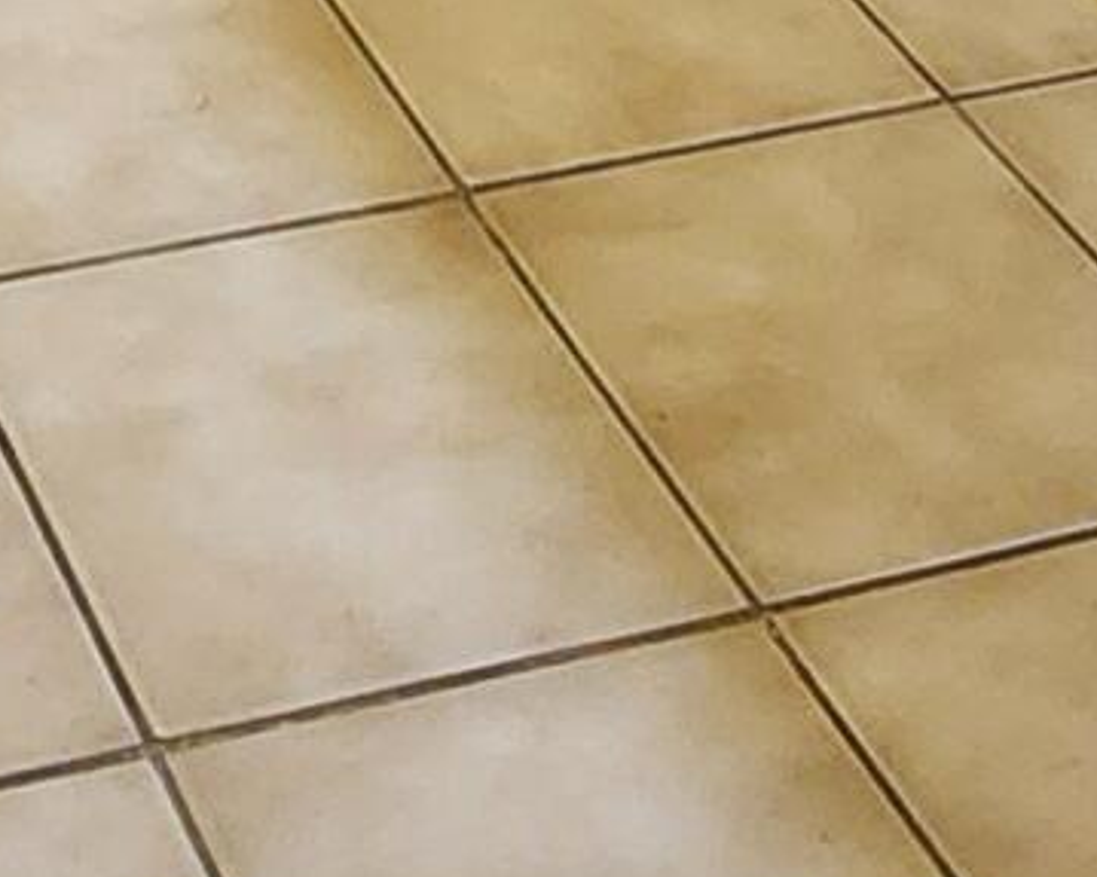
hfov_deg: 17.6
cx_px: -40
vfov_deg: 10.6
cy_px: -1659
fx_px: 3441
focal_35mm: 106
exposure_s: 1/30
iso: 500
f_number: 2.2
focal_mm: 2.2
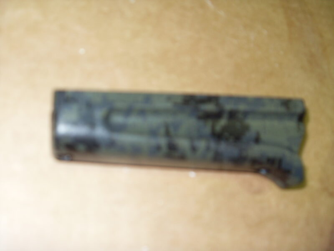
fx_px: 338
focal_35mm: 35
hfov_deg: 52.6
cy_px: 126
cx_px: 167
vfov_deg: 40.7
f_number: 2.8
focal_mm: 6.3
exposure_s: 1/45
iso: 100
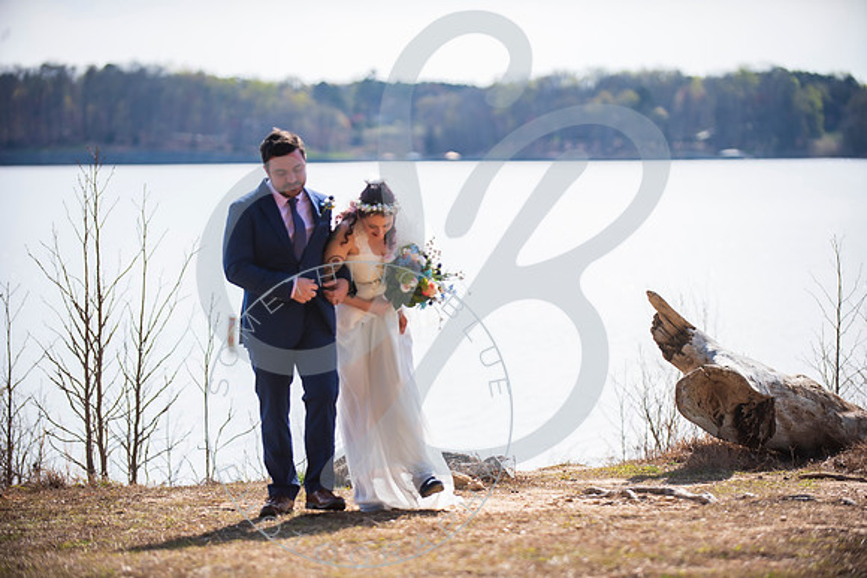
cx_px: 434
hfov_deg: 15.8
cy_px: 289
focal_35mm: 130
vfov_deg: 10.6
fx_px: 3131
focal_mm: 130
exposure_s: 1/800
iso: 100
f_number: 2.8
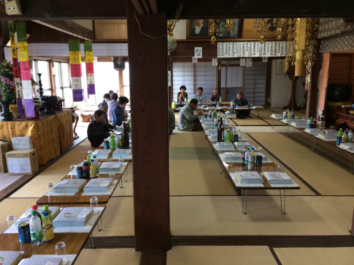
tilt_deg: -13.8
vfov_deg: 48.2
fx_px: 297
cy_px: 132
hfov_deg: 61.7
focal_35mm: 29
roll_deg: +0.9
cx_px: 177
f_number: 2.2
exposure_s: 1/30
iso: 80
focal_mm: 4.15
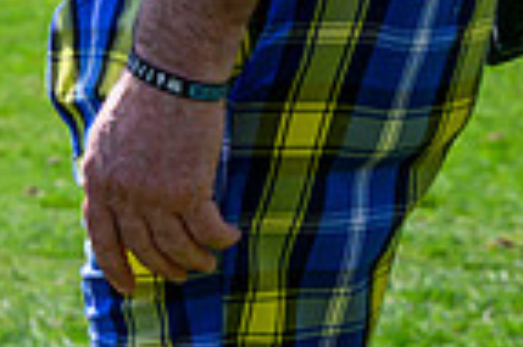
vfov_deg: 4.8
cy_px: 659
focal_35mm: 284
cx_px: -450
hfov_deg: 7.1
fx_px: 4121
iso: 500
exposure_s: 1/2000
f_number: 5.6
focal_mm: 70
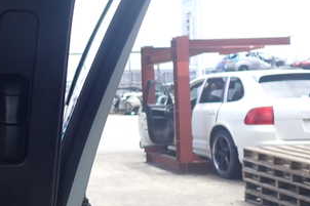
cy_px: 89
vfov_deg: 21.9
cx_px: 4
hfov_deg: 30.3
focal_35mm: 62
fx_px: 534
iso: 100
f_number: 6.3
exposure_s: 1/80
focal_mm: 5.4
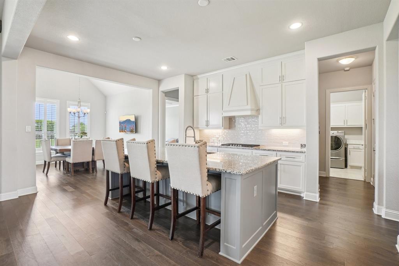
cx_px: 200
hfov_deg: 100.4
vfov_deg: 77.3
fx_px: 166
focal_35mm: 15
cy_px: 133
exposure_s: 1/15
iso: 400
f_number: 8
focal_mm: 10
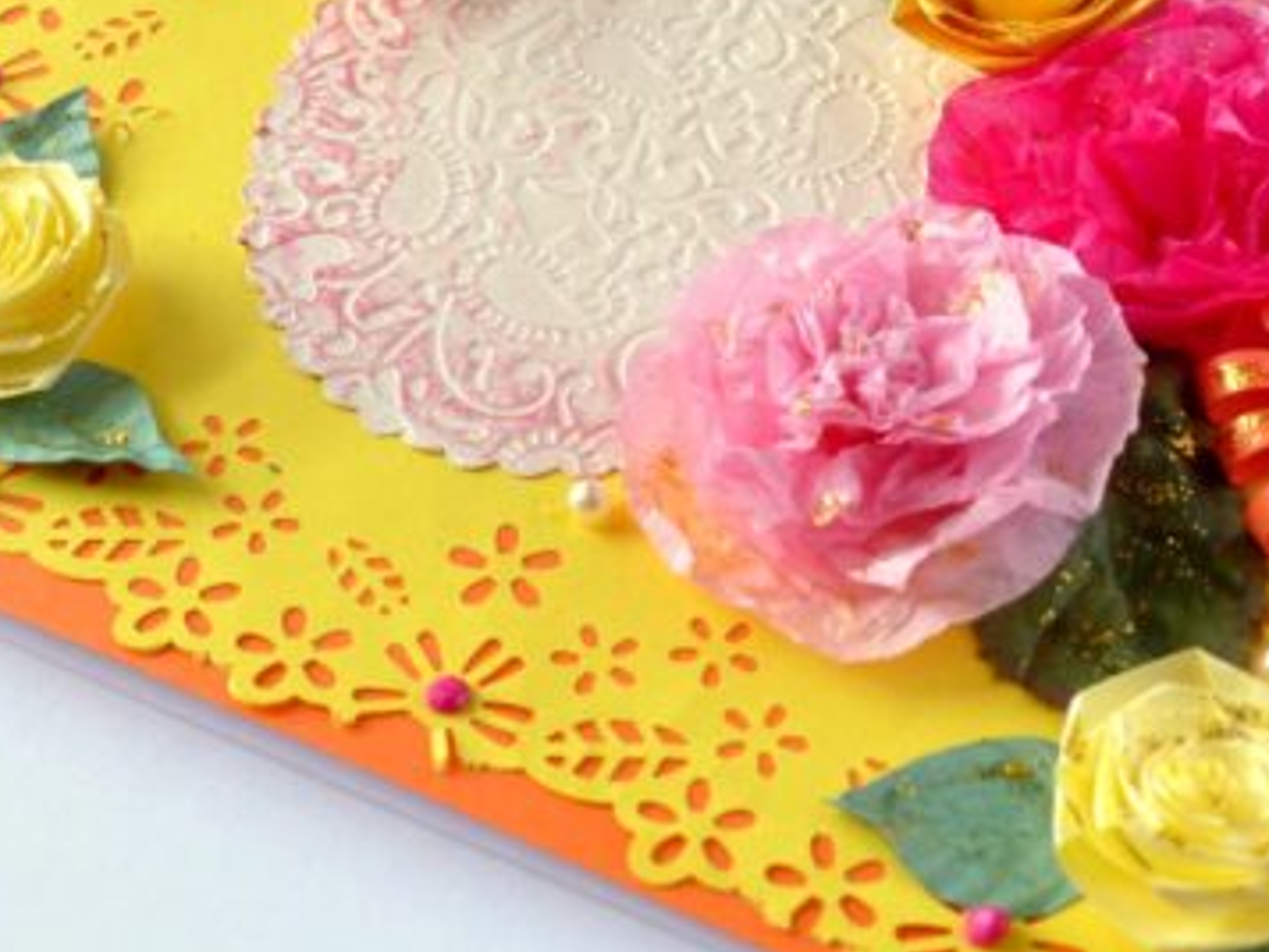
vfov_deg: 17.5
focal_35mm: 84
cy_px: 305
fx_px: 3080
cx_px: 853
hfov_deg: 23.2
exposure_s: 1/125
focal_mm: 9.1
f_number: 2.8
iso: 100
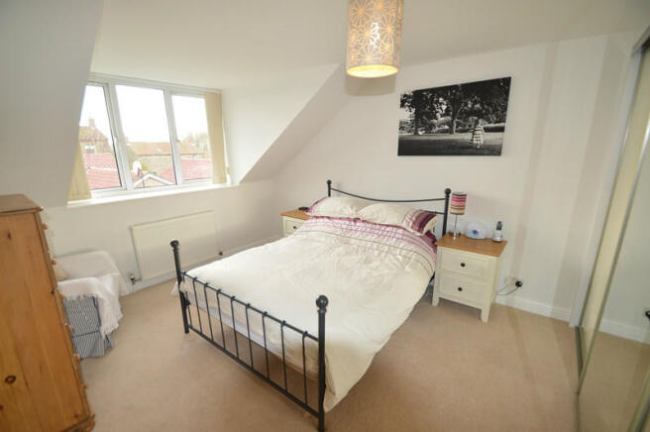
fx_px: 271
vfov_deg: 77.2
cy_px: 216
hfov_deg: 100.4
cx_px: 325
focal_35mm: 15
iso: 400
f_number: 4
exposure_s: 1/125
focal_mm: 10
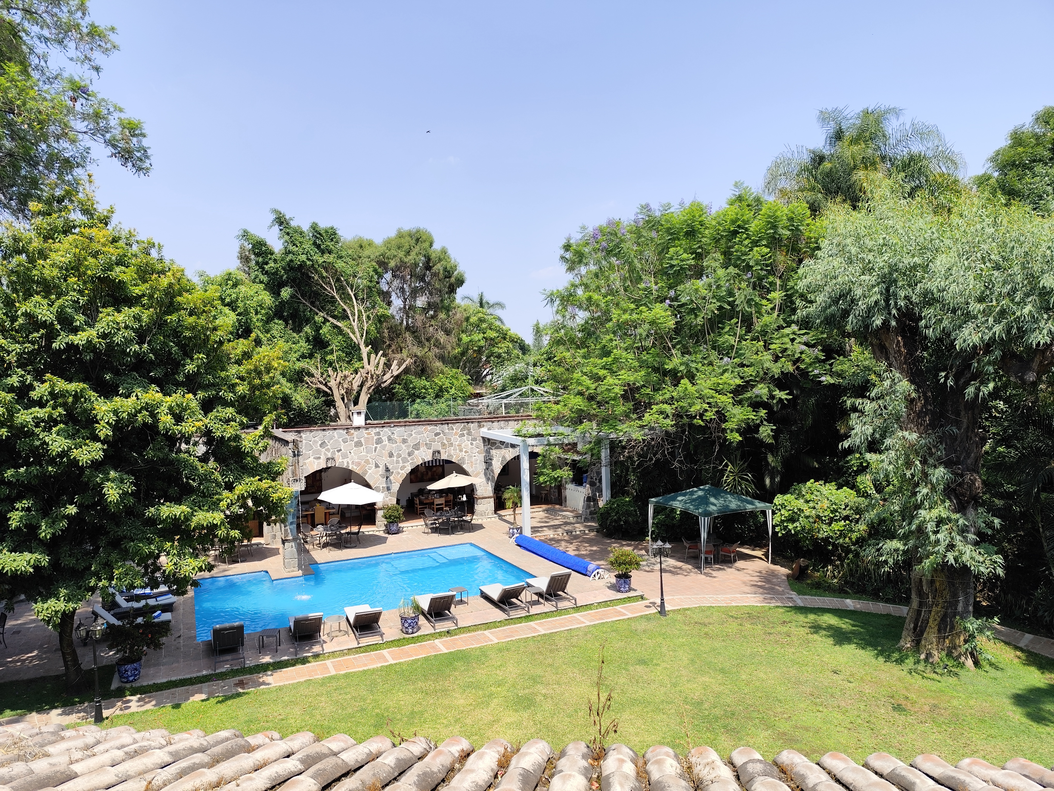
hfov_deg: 73.9
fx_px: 700
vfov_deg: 58.9
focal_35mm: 23
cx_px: 527
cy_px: 396
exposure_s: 1/621
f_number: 1.65
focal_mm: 6.19
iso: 50
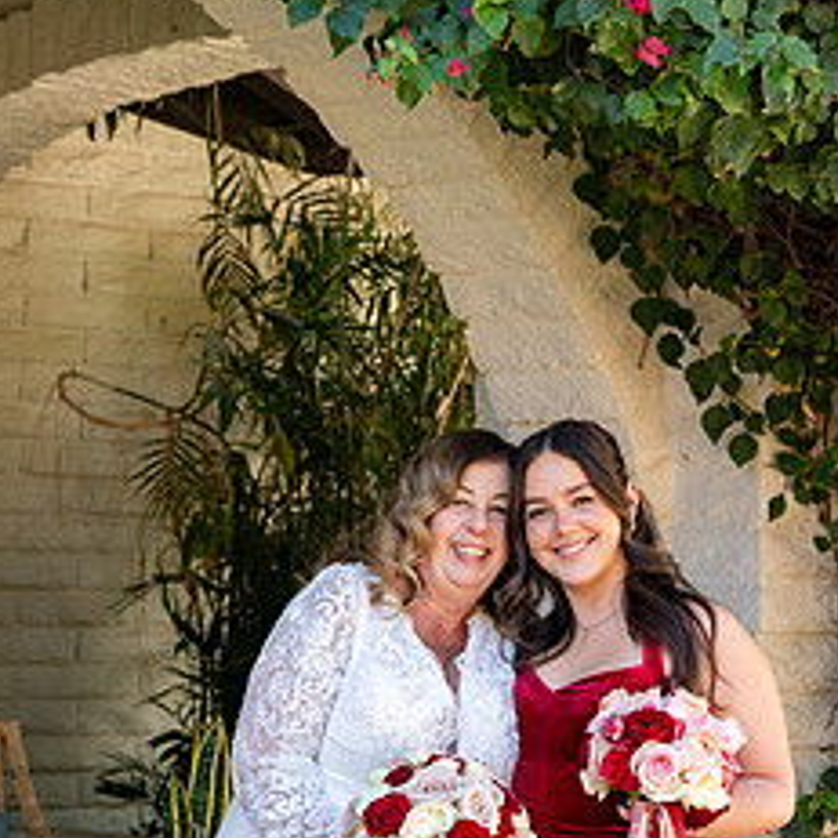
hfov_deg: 13.5
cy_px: 736
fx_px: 3533
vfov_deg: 13.4
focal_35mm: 129
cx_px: 461
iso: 500
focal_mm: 78
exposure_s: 1/250
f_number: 5.6
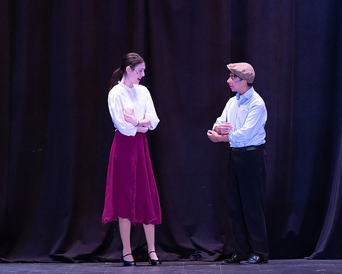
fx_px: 3511
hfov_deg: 5.6
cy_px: 137
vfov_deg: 4.5
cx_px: 180
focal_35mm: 347
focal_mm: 300
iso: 10000
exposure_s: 1/250
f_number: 2.8
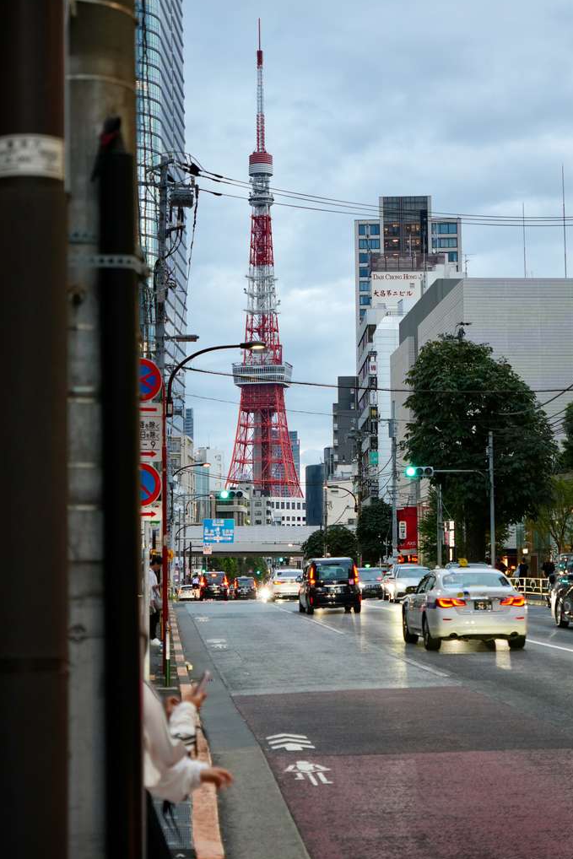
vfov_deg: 29.1
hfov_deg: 19.6
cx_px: 254
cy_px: 409
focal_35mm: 69
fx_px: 1656
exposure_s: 1/80
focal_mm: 40.9
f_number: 2.8
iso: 400
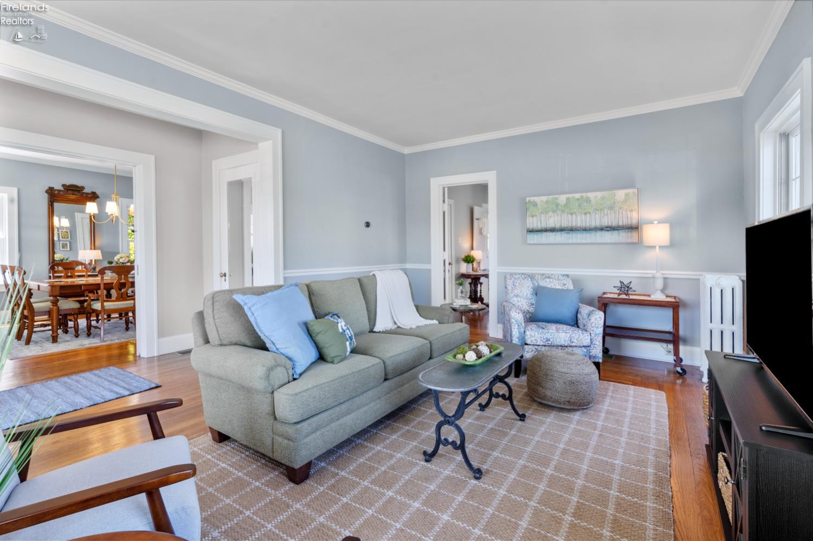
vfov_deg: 73.7
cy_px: 270
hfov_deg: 96.8
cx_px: 406
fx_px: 361
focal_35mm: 16
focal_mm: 16
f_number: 9
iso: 320
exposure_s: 1/10
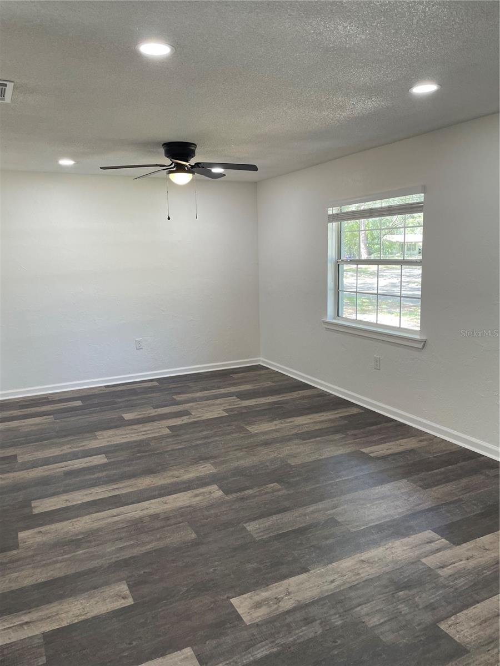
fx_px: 501
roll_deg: +1.3
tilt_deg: -8.1
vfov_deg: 67.3
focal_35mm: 26
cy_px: 333
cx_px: 250
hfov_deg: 53.1
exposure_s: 1/120
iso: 100
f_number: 1.6
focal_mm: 4.2
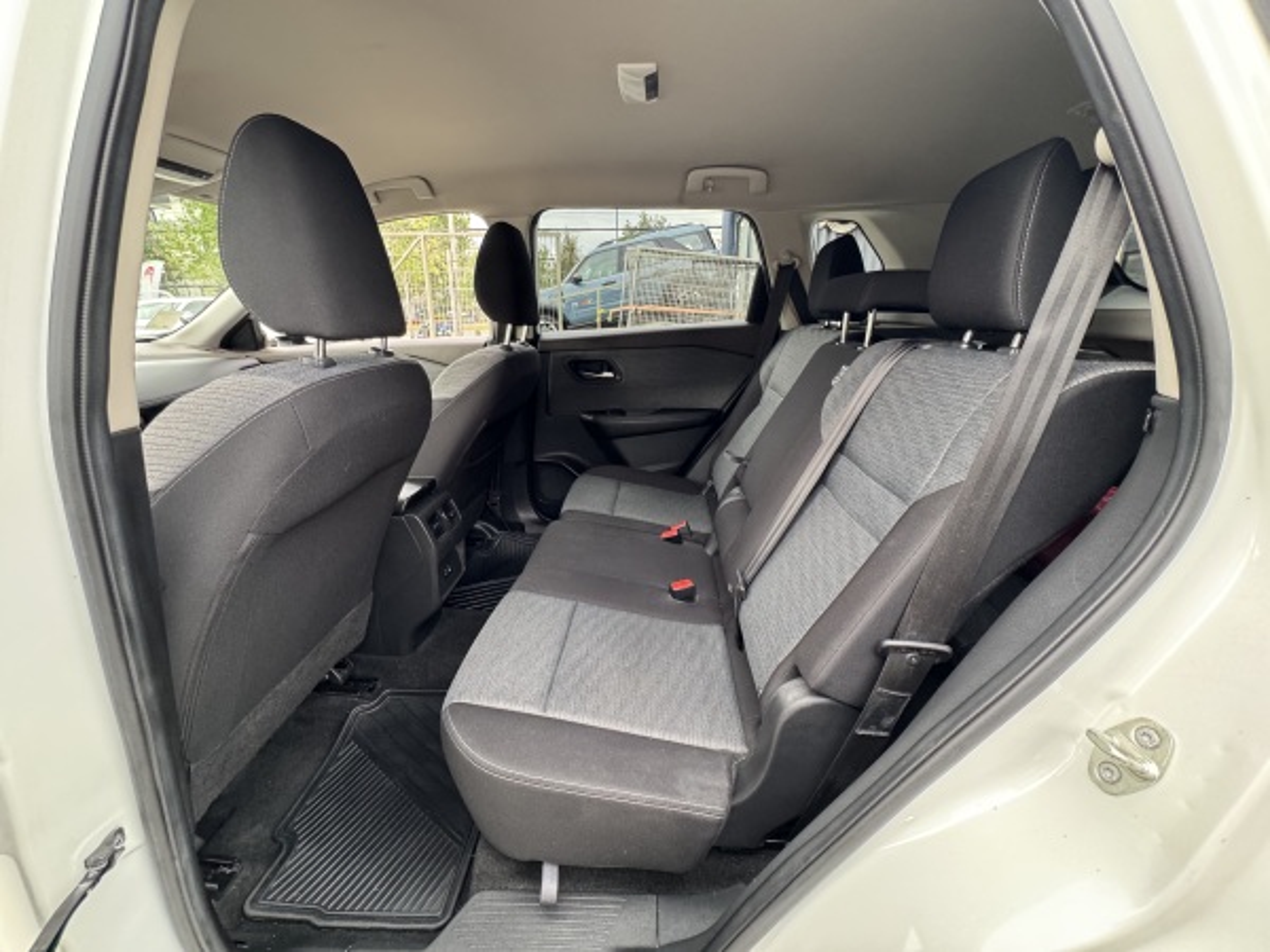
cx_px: 635
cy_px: 476
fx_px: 514
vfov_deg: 85.7
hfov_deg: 102.1
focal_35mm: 14
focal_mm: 2.22
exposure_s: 1/76
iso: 320
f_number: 2.2
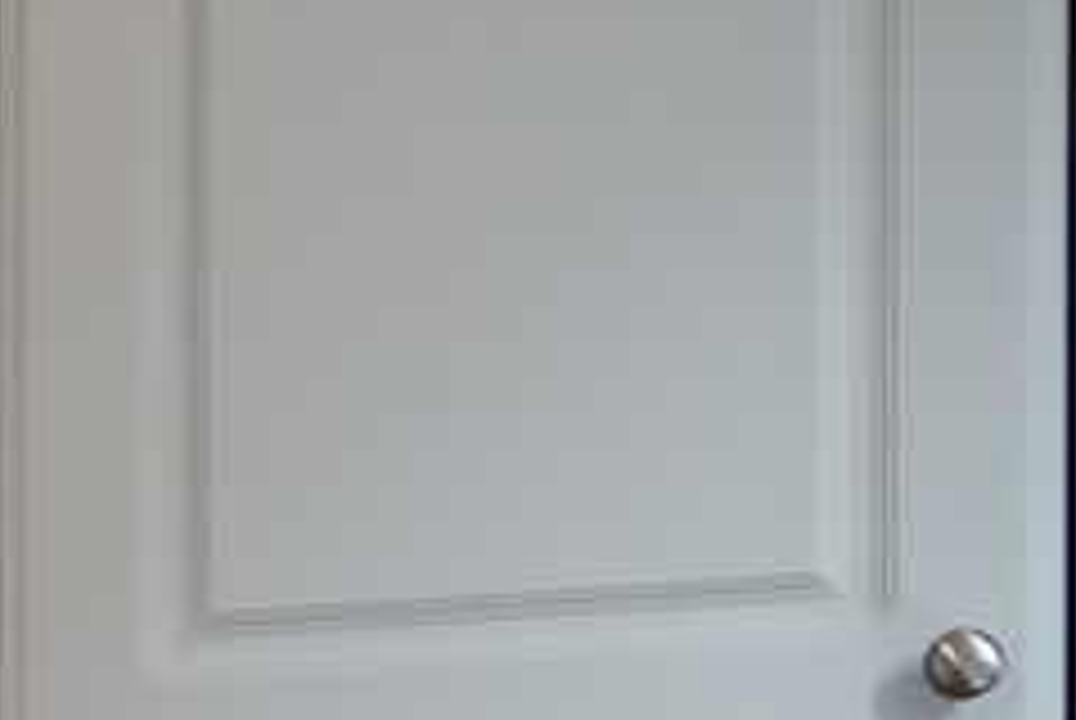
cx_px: -2350
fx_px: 6075
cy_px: 1476
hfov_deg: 8.3
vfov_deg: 6.6
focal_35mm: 203
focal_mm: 20
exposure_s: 1/30
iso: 125
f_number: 4
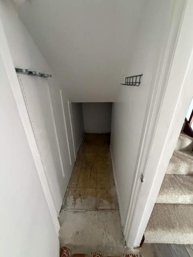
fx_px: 104
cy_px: 128
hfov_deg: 85.7
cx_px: 96
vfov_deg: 102.1
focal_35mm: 14
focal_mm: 2.22
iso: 800
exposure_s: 1/60
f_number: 2.2
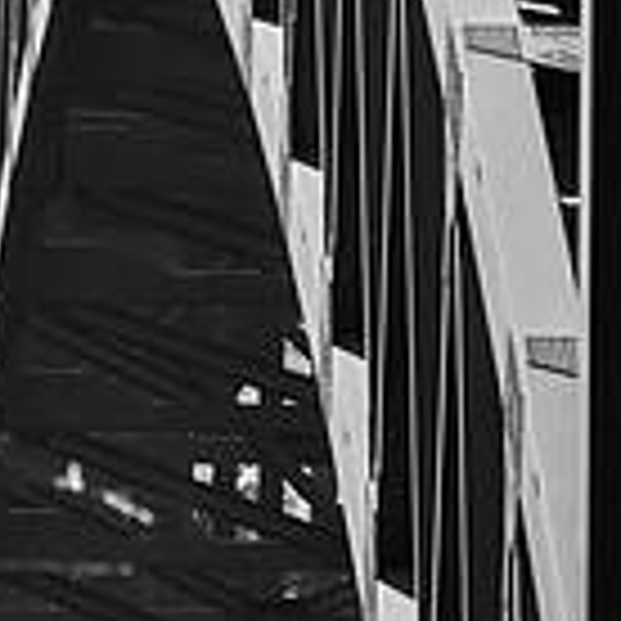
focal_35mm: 708
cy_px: 386
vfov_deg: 2.5
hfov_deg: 2.5
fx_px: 14370
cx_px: 1289
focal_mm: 119
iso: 640
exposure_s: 1/400
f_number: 9
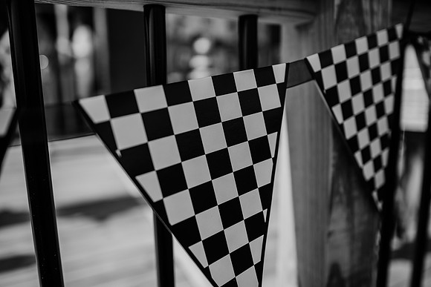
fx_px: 287
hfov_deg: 73.7
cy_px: 144
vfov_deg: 53.2
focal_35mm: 24
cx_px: 216
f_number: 2.2
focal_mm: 24
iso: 100
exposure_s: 1/1600
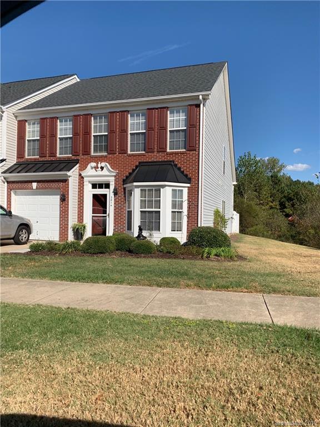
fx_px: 320
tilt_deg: +1.4
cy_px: 214
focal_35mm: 26
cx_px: 160
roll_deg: -0.7
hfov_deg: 53.1
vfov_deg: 67.3
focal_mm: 4.25
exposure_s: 1/3401
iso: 25
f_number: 1.8
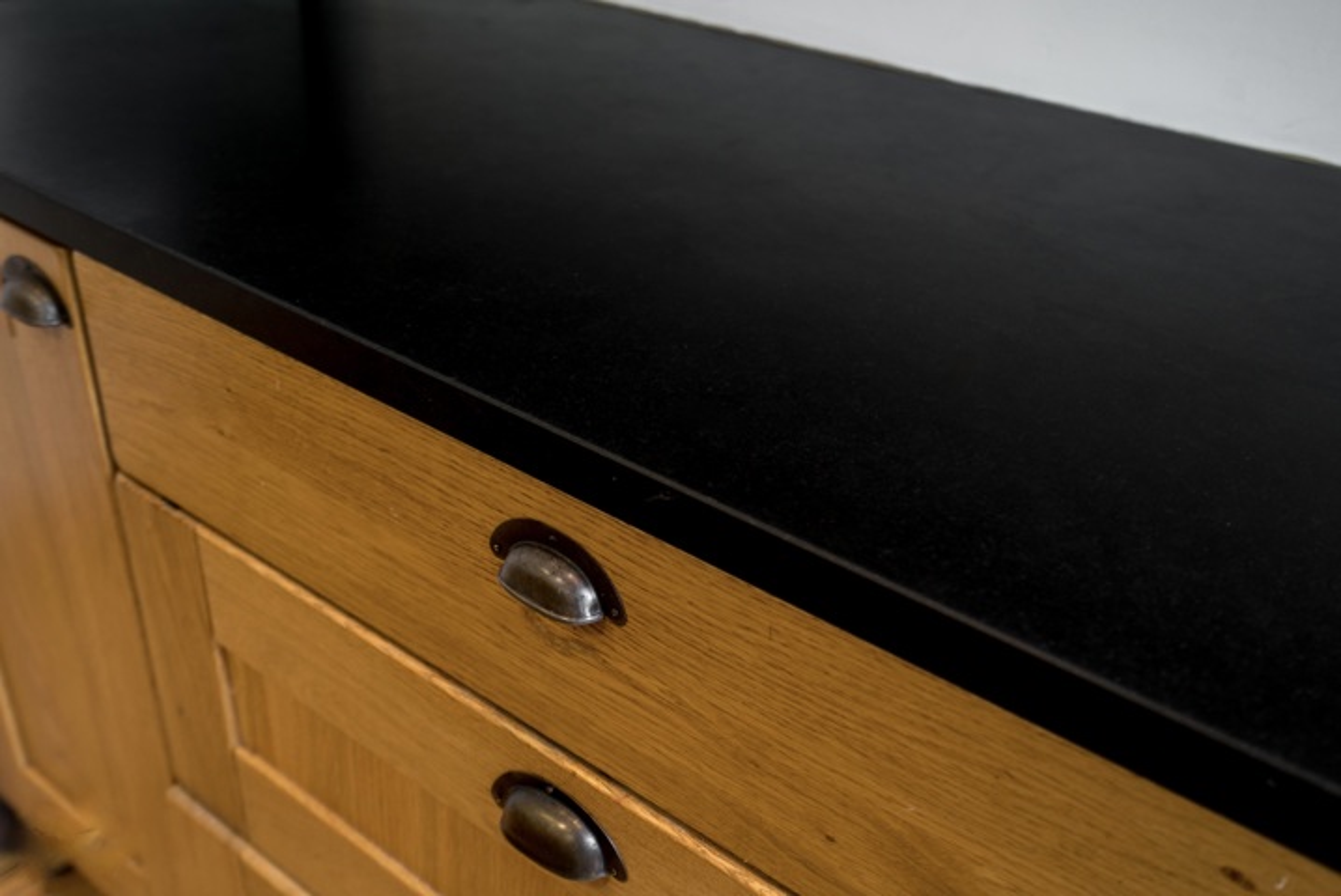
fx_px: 1305
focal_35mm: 35
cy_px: 448
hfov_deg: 54.4
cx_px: 670
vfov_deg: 37.9
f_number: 4
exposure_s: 1/15
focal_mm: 35
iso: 160
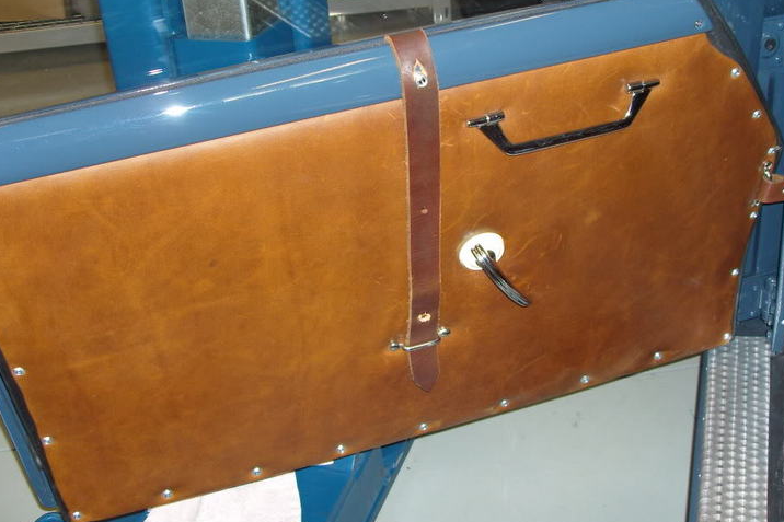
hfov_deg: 45.4
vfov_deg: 31.1
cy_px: 210
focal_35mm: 43
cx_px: 414
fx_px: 936
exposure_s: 1/40
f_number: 2.8
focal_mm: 6.2
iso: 100
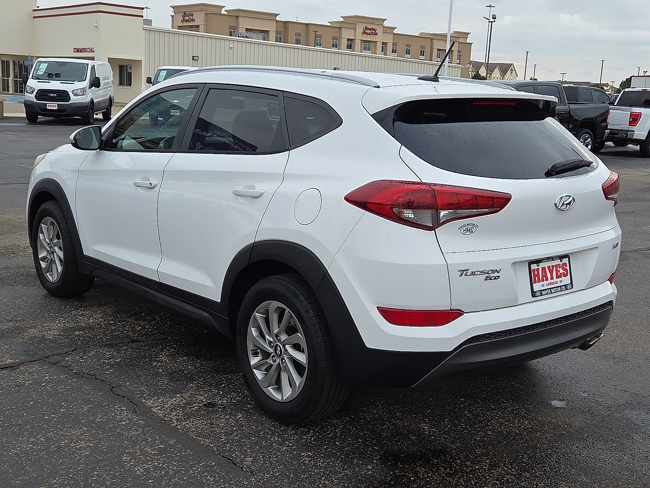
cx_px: 325
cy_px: 244
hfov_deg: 44.8
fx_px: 789
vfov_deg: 34.3
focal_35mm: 42
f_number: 1.8
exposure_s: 1/2500
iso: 76
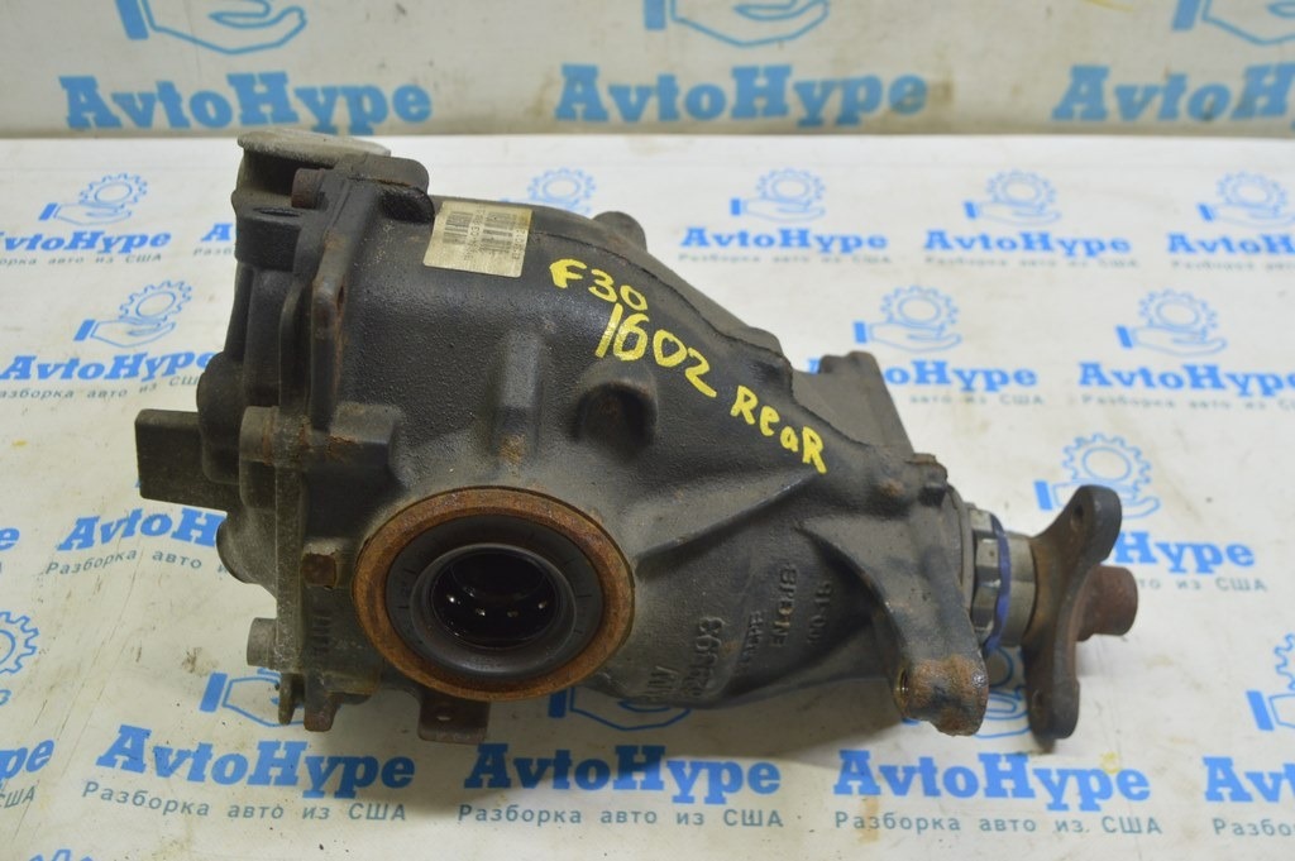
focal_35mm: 36
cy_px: 430
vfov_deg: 36.8
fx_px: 1294
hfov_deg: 53.2
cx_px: 648
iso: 400
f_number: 5.6
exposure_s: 1/20
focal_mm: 24
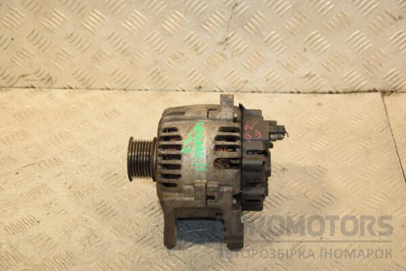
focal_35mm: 60
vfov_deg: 22.6
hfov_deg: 33.4
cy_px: 136
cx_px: 203
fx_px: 677
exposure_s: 1/160
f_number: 4.8
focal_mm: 40
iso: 800
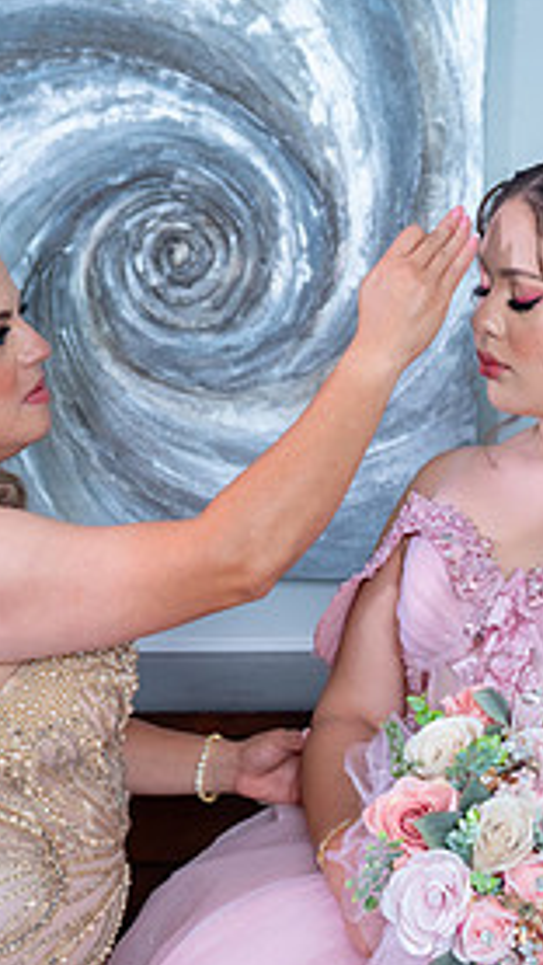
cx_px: 508
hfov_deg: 15.1
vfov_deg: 26.8
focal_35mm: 79
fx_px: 2020
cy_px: 599
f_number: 4
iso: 1250
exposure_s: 1/60
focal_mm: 36
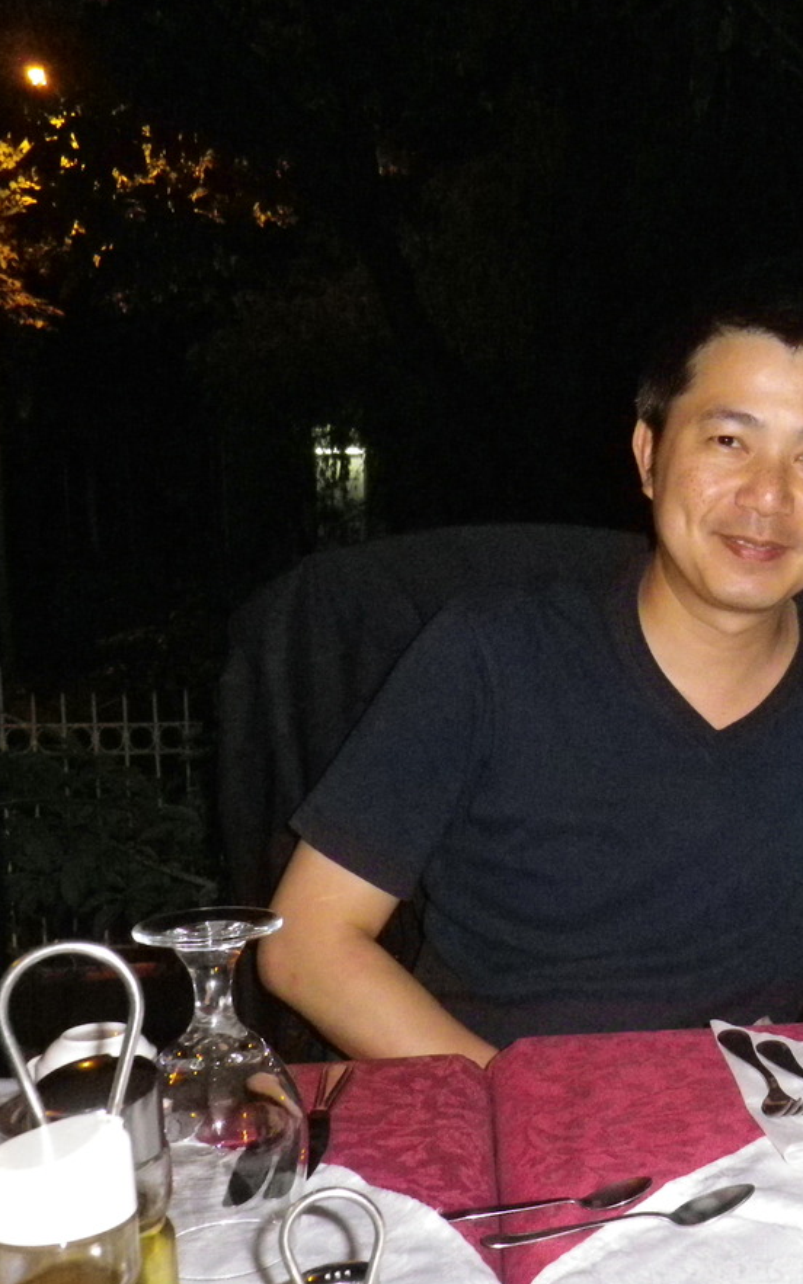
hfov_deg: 25.5
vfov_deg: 41.1
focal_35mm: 49
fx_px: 1715
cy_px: 644
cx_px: 733
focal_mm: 6.1
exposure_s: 1/50
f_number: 3.5
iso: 800
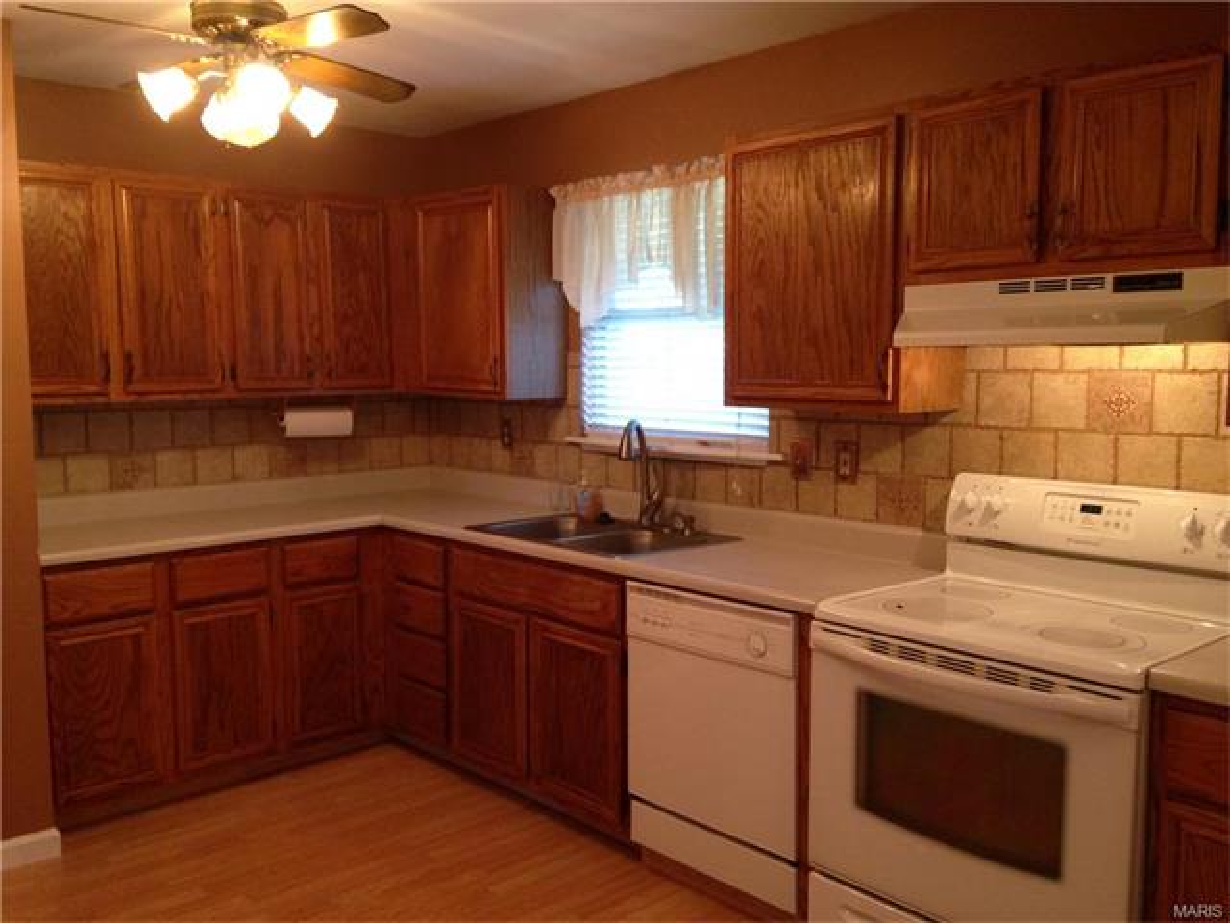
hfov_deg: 55.4
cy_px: 462
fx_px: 1173
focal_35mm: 33
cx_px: 615
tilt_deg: -6.3
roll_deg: +0.4
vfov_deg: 42.9
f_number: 2.4
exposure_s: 1/20
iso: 200
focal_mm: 4.12
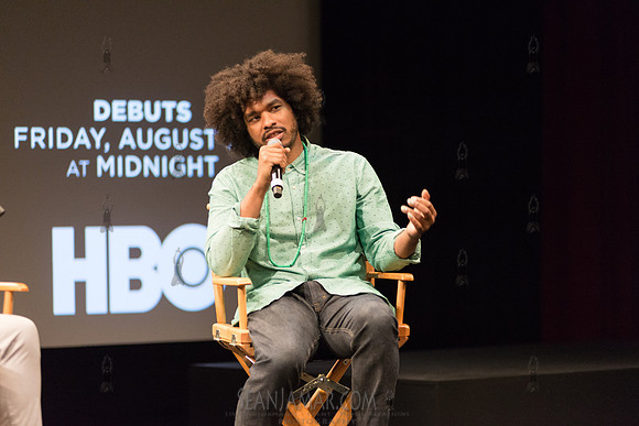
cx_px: 320
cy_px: 213
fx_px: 2574
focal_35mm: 145
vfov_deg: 9.5
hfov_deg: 14.2
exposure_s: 1/200
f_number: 2.8
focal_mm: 145
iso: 4000
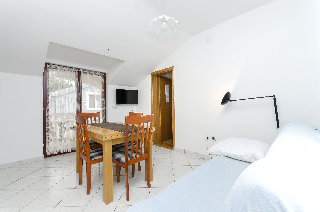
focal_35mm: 15
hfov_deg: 100.5
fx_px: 133
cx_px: 160
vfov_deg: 77.1
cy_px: 106
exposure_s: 1/100
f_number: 8
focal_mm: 10
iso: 200
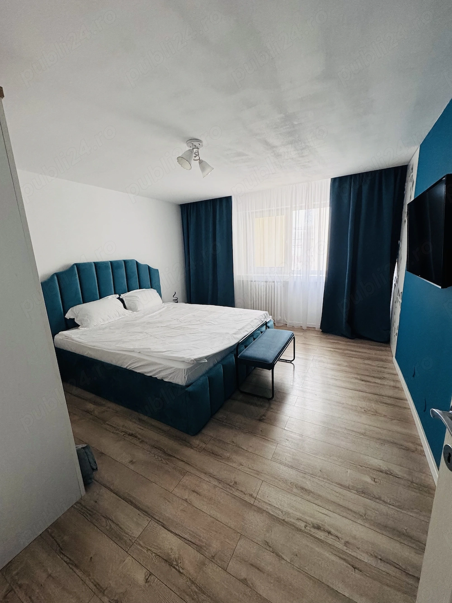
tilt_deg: -12.2
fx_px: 244
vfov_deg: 102.1
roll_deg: +2.5
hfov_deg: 85.7
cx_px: 226
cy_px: 302
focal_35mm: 14
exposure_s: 1/61
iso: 320
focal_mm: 2.22
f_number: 2.2
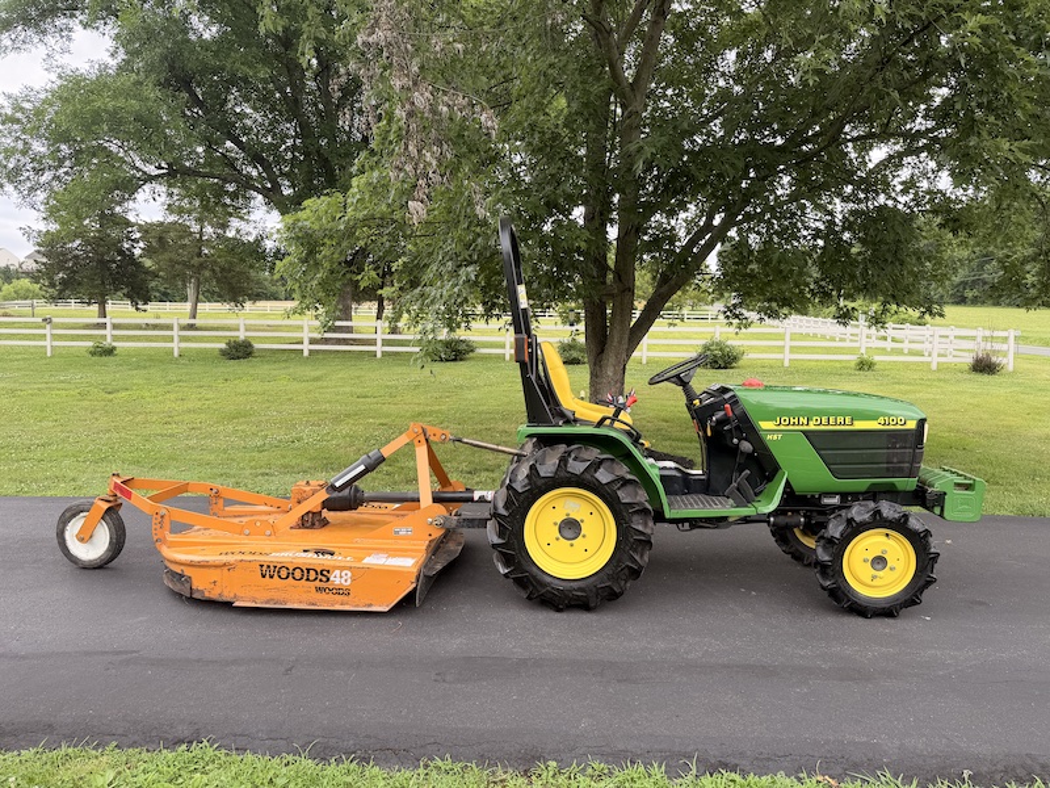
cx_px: 525
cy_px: 394
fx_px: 728
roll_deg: -1.3
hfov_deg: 71.6
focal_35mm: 24
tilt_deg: -4.3
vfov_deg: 56.8
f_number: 1.78
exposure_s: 1/524
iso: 80
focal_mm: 6.76
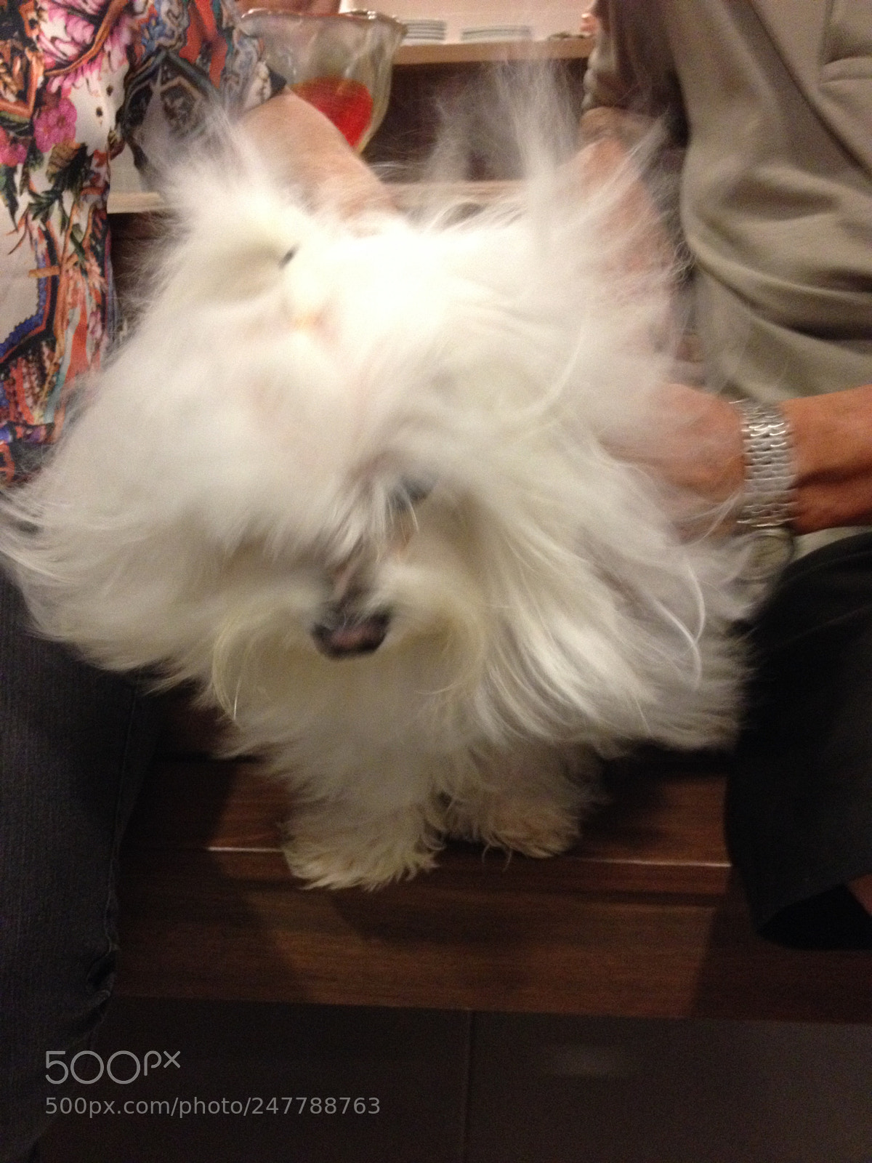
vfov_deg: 52.6
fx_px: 1176
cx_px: 436
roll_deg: +1.9
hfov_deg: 40.7
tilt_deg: -21.2
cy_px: 582
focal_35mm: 35
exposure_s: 1/15
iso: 400
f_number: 2.4
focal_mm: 4.28
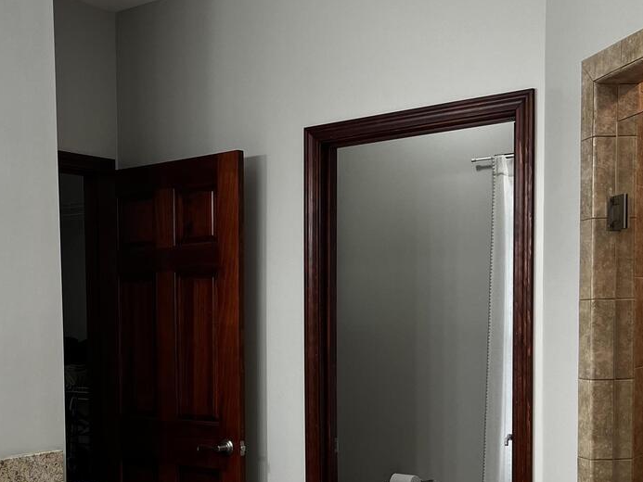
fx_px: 1003
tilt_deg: -3.3
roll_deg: +0.8
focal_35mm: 54
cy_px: 373
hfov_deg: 34.7
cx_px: 152
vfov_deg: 26.6
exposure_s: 1/60
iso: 64
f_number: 1.5
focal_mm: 5.7
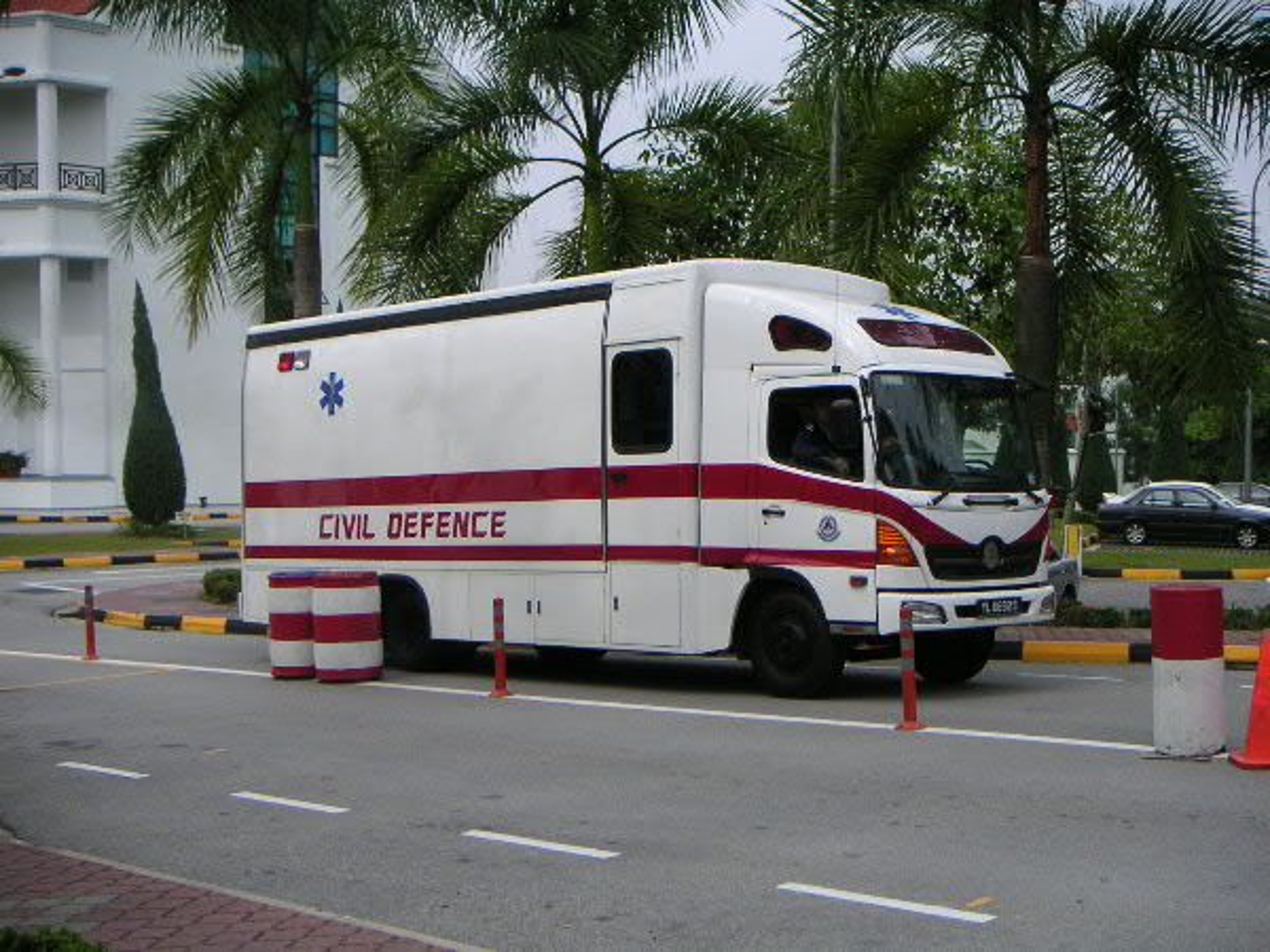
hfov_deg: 39.7
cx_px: 635
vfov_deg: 30.3
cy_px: 476
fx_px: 1761
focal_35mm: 48
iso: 50
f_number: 2.9
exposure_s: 1/750
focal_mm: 7.5
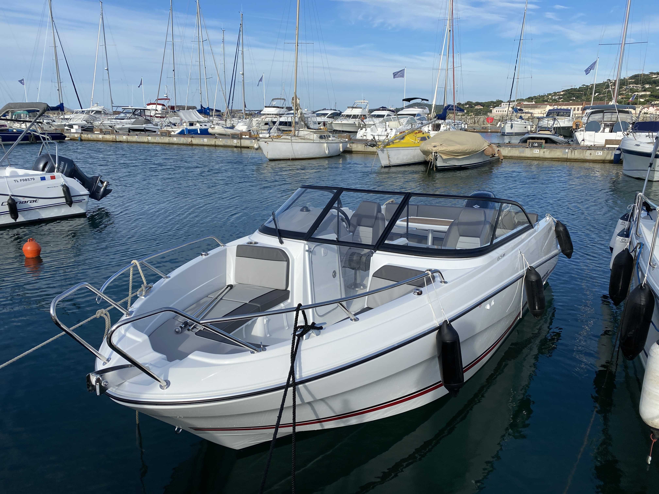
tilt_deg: -14.1
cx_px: 330
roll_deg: -0.7
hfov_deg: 67.3
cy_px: 247
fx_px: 495
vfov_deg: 53.1
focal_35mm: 26
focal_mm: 4.25
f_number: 1.8
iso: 32
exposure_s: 1/2967
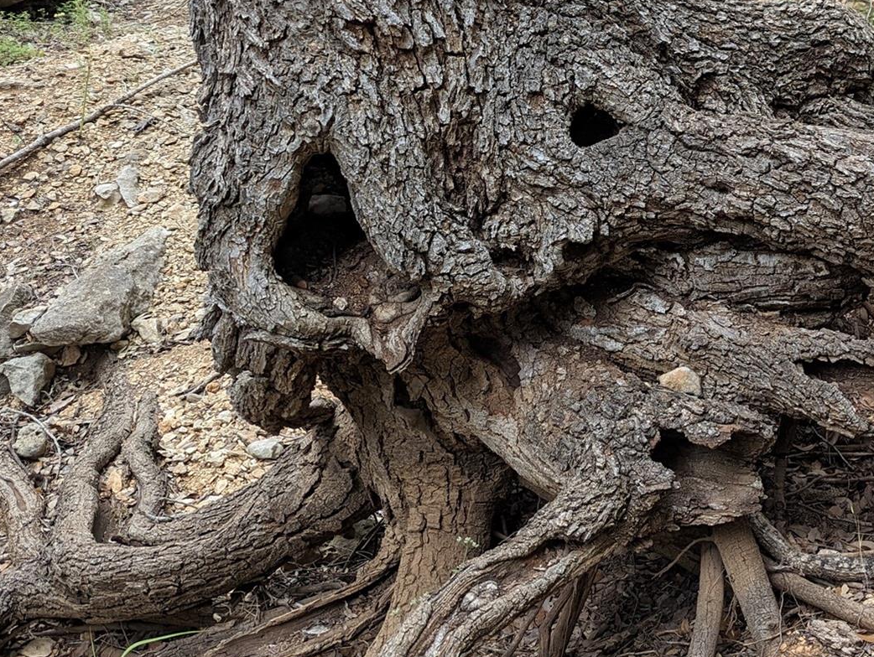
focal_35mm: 47
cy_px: 171
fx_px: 1188
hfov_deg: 37.3
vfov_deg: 30.5
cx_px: 812
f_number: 1.85
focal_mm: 6.81
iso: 43
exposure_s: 1/208
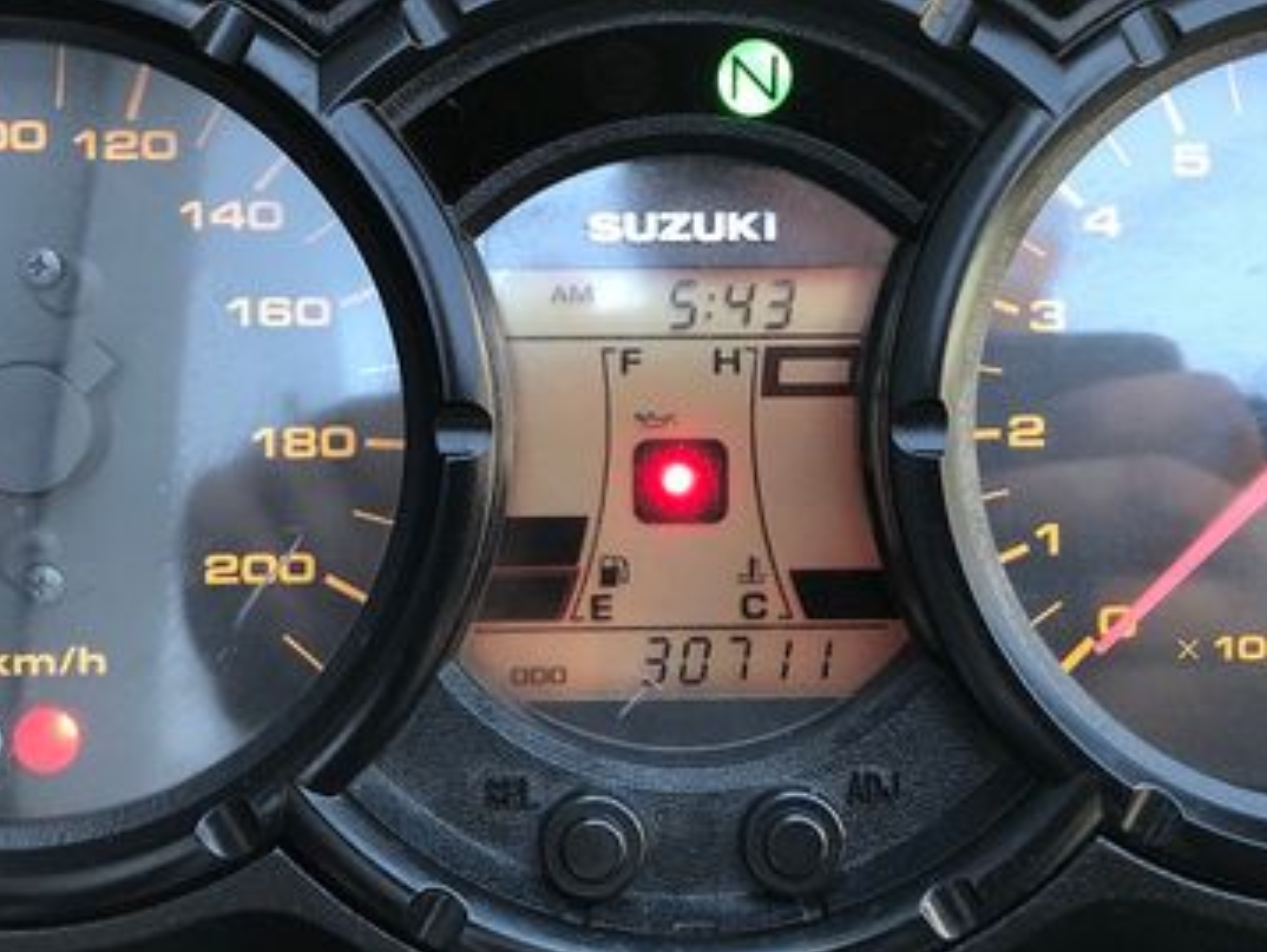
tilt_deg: -35.9
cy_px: 393
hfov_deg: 38.2
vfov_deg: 29.1
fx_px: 1831
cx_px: 662
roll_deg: +1.1
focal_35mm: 50
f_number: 1.8
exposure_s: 1/30
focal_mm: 3.99
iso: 25
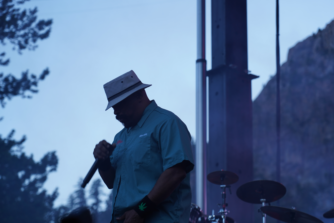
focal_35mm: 105
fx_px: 974
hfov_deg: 19.5
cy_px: 112
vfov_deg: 13.0
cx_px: 167
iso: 100
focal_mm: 105
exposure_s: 1/160
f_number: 4.5
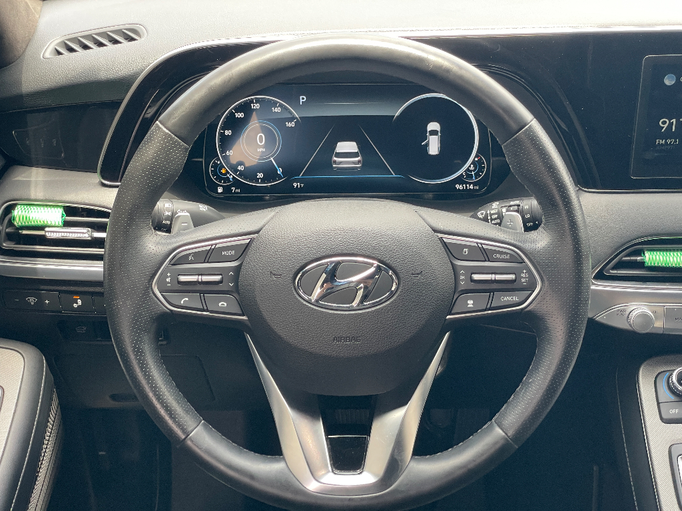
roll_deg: +0.2
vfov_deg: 28.0
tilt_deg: -31.5
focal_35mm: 52
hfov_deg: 36.8
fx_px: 1024
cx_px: 341
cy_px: 256
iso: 160
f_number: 2
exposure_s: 1/122
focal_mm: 6
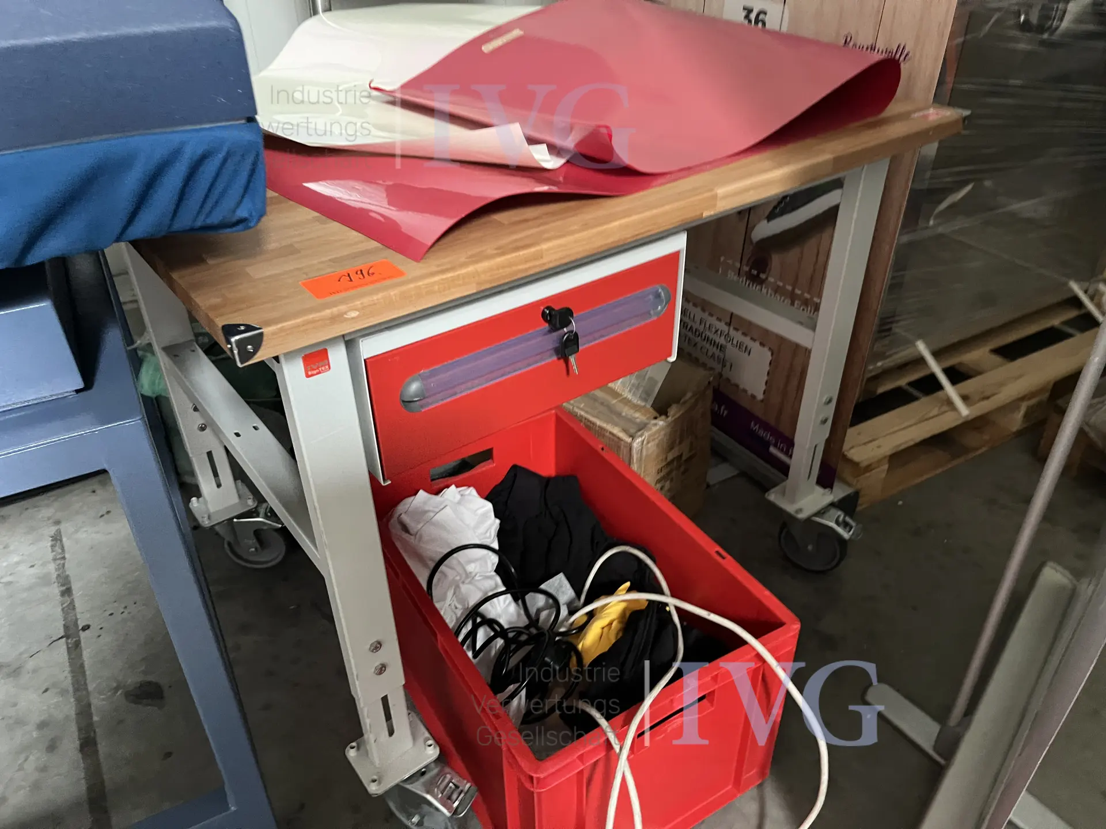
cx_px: 553
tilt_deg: -30.5
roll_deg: -1.2
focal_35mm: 26
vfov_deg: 53.1
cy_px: 414
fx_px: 831
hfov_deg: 67.3
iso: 640
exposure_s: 1/31
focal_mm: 5.1
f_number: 1.6
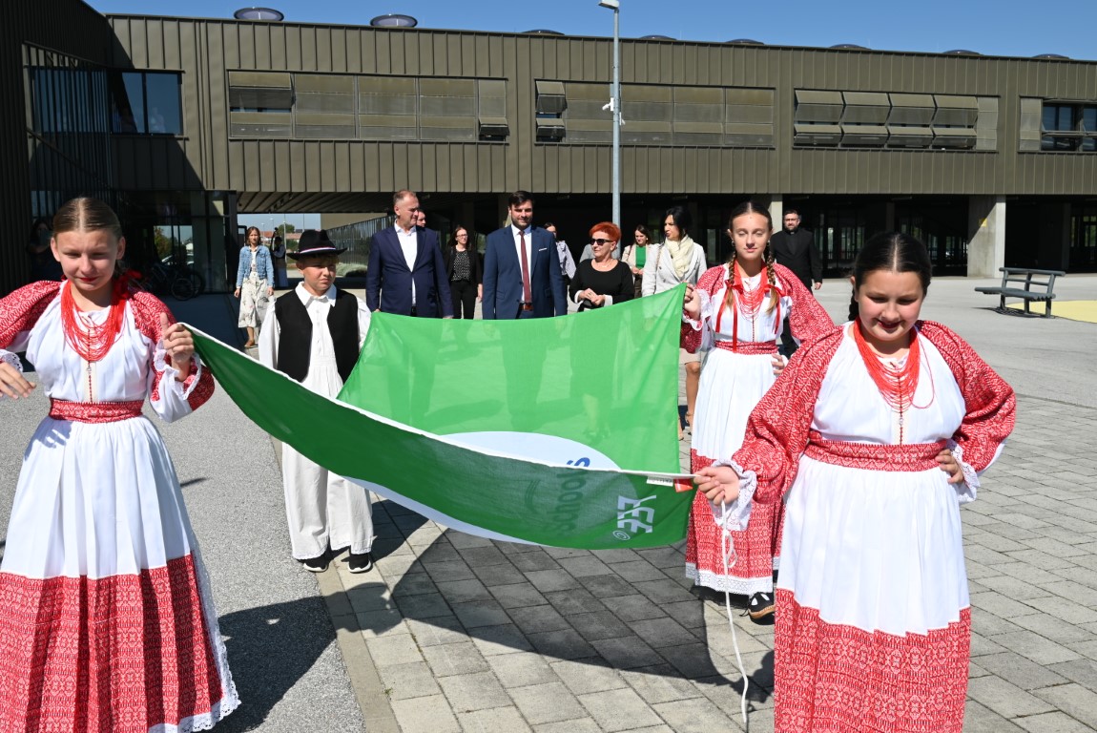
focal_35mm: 35
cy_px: 366
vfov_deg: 37.9
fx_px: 1067
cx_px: 548
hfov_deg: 54.4
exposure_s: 1/500
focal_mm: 35
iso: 100
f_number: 8
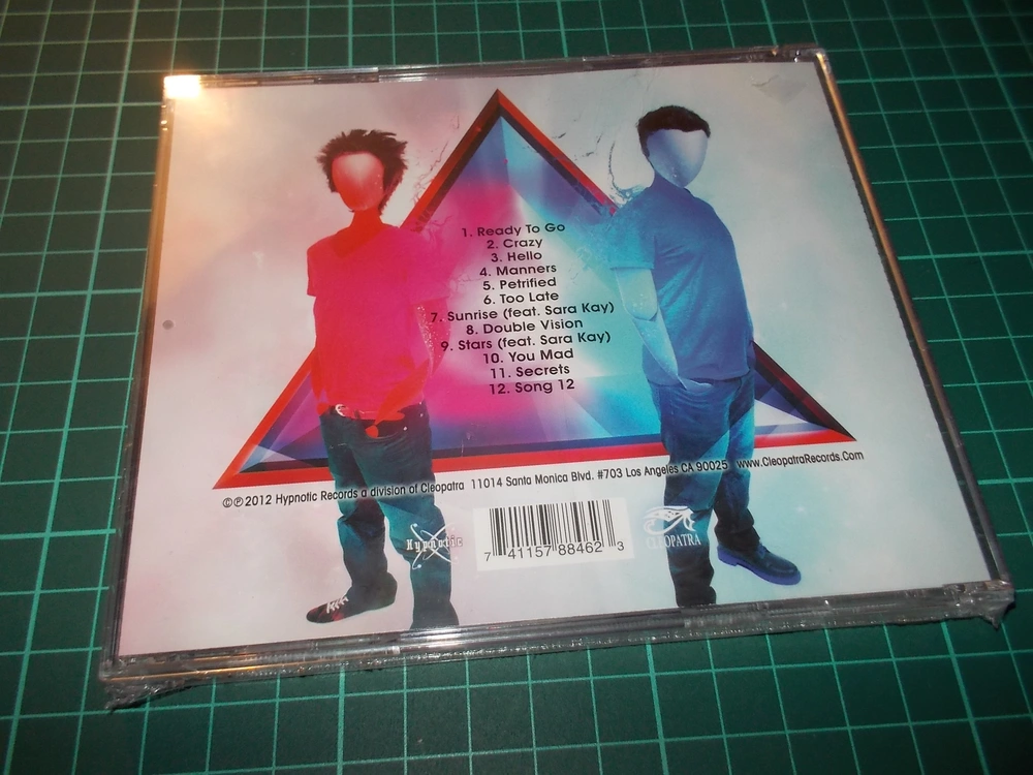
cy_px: 388
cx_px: 516
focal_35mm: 29
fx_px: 865
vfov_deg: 48.2
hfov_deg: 61.7
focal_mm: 4.1
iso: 200
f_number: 3.3
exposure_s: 1/30
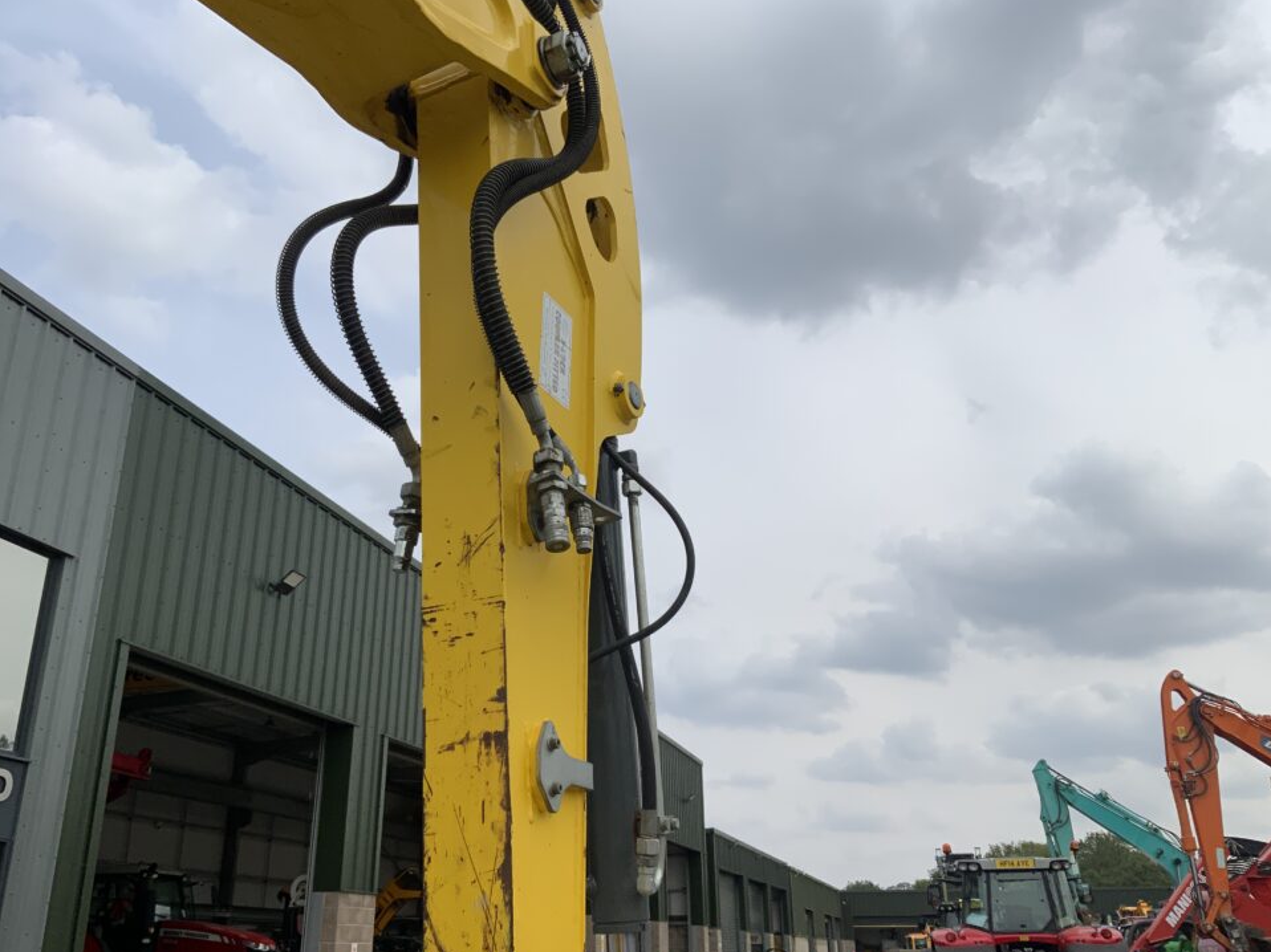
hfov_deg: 58.3
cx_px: 593
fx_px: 1138
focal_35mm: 31
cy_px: 504
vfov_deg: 45.4
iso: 20
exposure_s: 1/2538
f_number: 1.8
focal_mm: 3
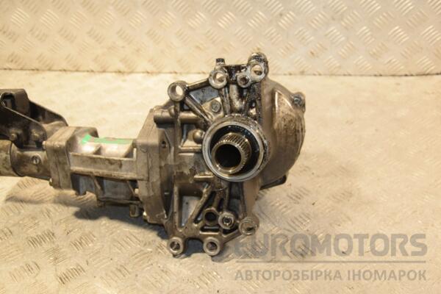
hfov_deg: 41.1
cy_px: 147
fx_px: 588
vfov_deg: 28.1
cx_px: 220
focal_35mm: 48
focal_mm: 32
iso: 800
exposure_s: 1/125
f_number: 5
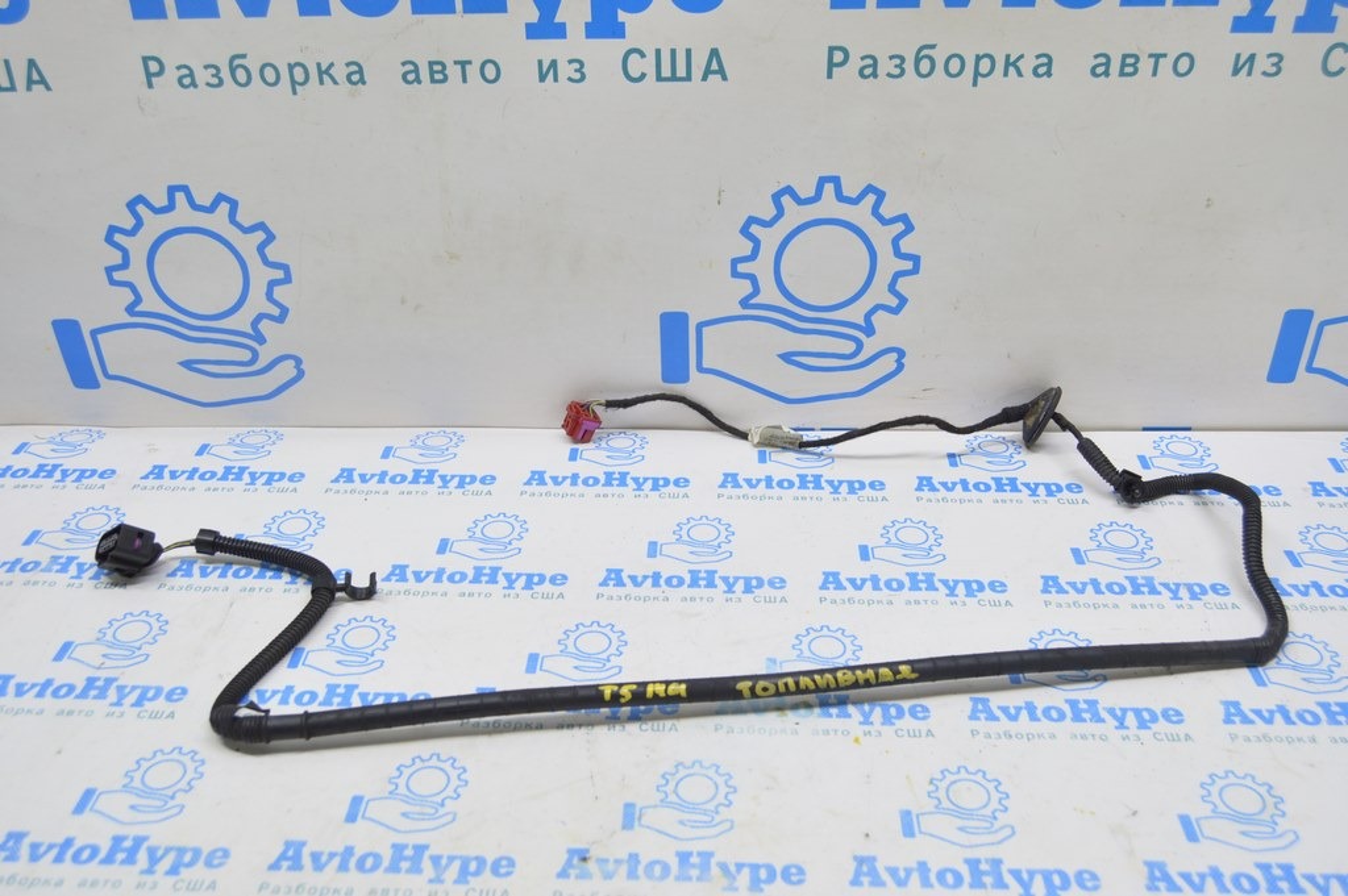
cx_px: 674
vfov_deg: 39.9
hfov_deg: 57.3
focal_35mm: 33
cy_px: 448
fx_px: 1235
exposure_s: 1/20
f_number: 5.6
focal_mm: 22
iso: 400
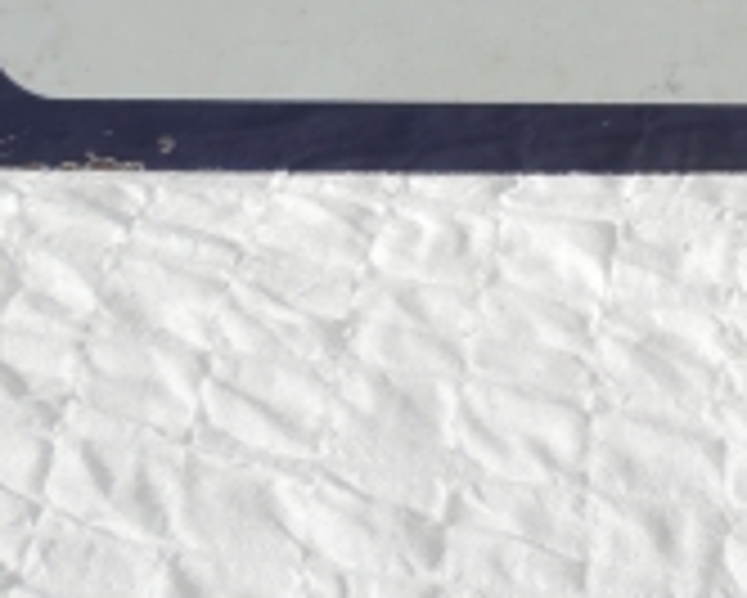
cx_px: 972
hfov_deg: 17.0
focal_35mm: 106
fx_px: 2345
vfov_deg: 13.5
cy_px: -364
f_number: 3.5
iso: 80
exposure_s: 1/1250
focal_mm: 5.3
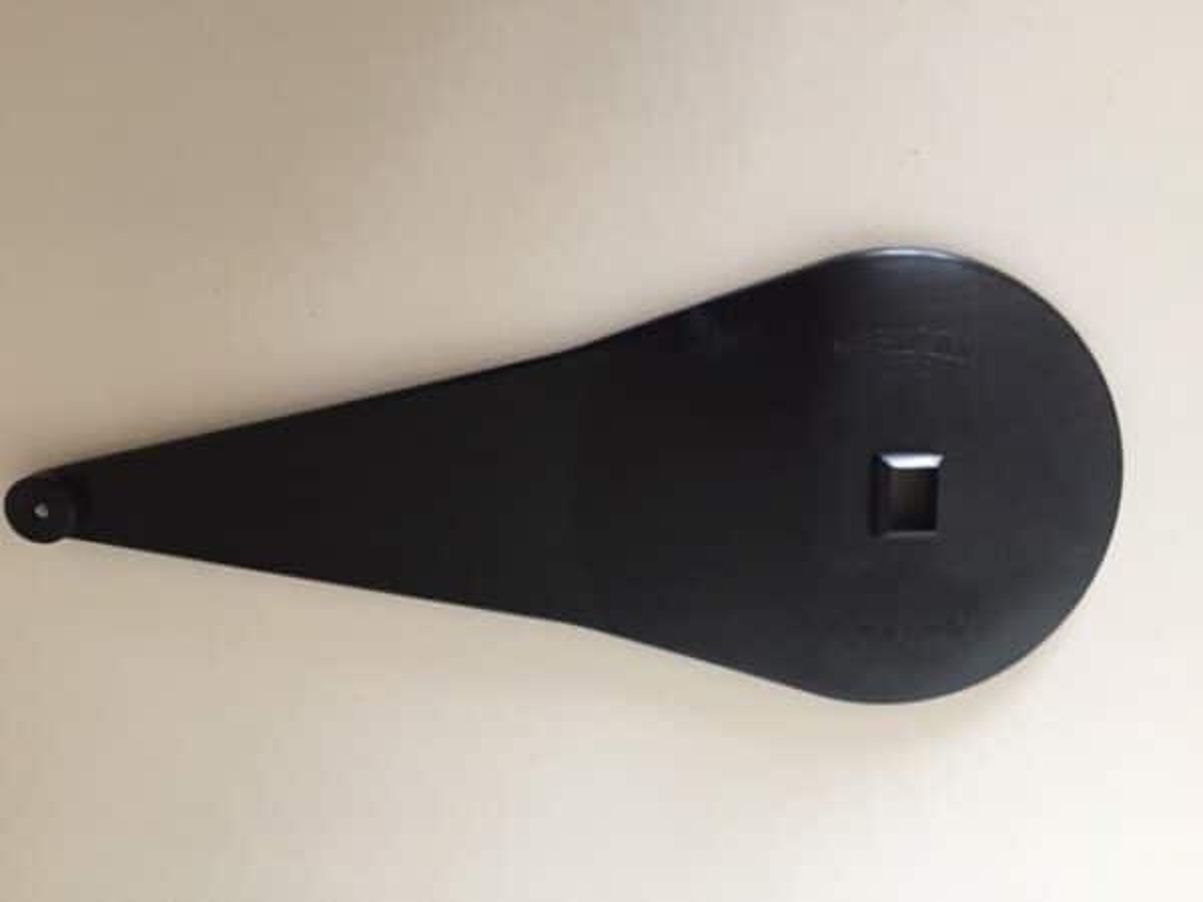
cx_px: 602
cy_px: 451
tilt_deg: -81.5
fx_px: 1008
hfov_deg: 61.7
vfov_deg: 48.2
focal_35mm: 29
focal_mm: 4.15
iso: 200
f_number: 2.2
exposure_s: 1/33
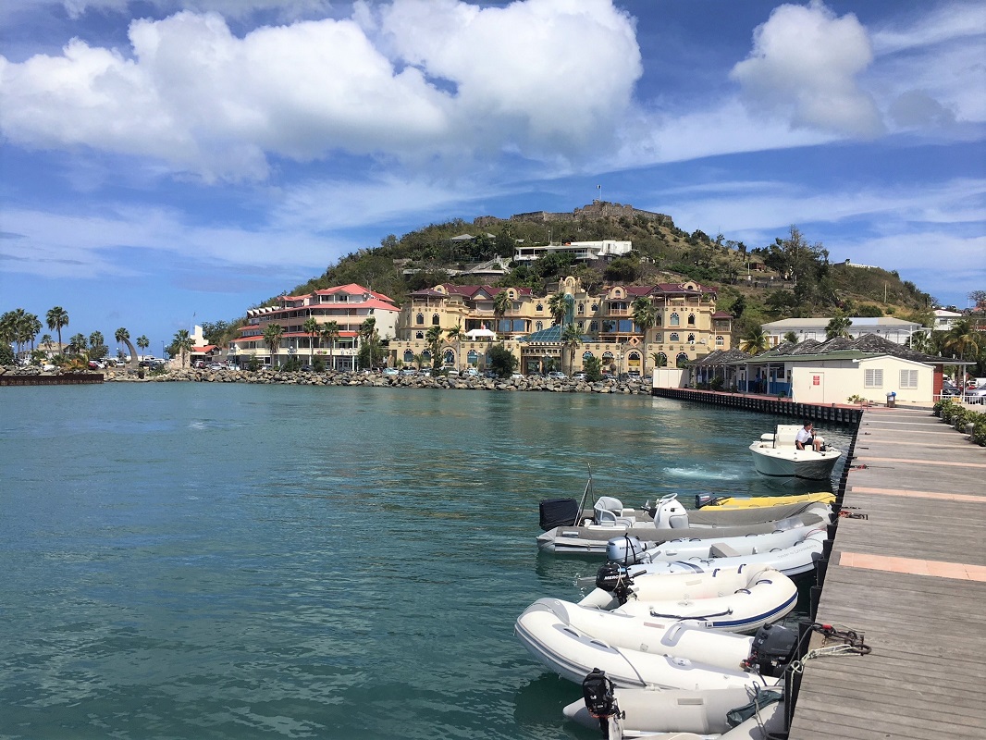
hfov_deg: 61.6
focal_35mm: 29
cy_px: 370
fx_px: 826
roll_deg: -1.6
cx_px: 493
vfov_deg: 48.2
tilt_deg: +0.7
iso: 25
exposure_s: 1/3205
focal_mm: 4.15
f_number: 2.2
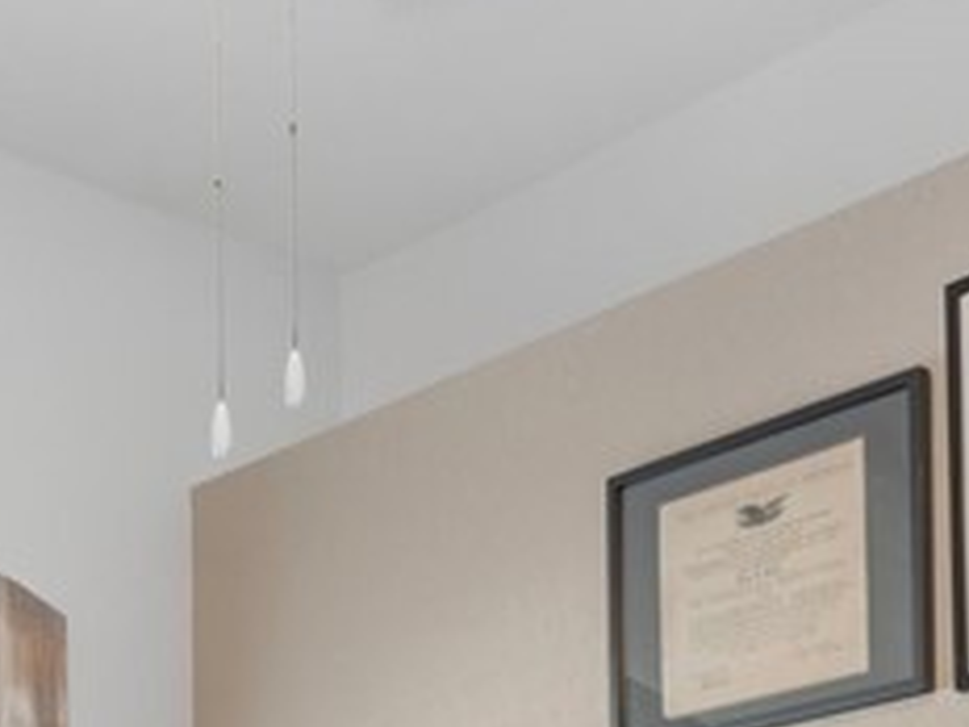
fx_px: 2015
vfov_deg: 17.5
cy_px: 1218
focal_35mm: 72
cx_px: 196
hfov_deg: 26.5
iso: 400
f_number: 8
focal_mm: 16
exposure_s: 1.6
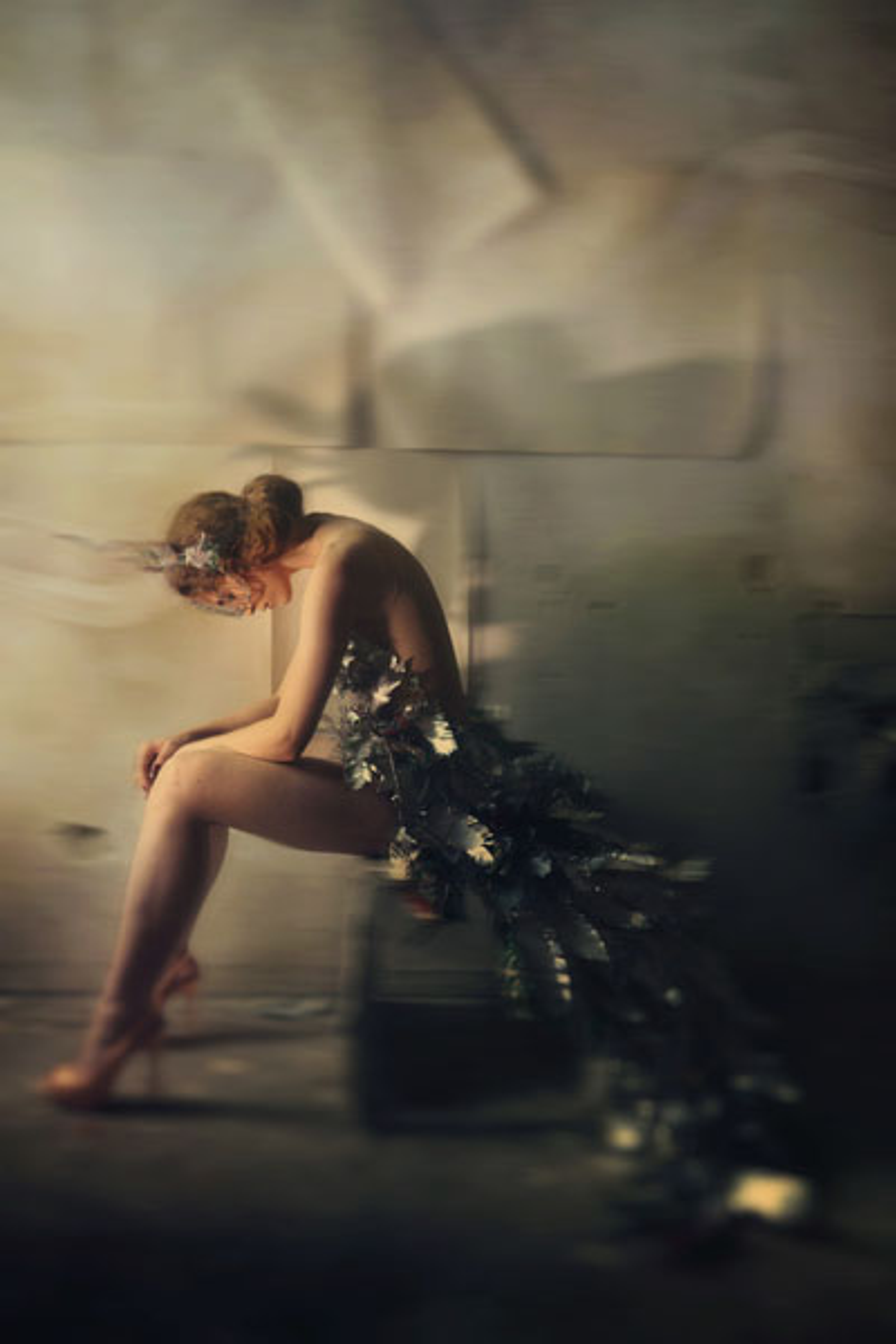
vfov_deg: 54.4
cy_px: 672
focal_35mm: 35
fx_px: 1307
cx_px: 448
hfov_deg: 37.9
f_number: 2
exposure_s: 1/160
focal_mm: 35
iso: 500
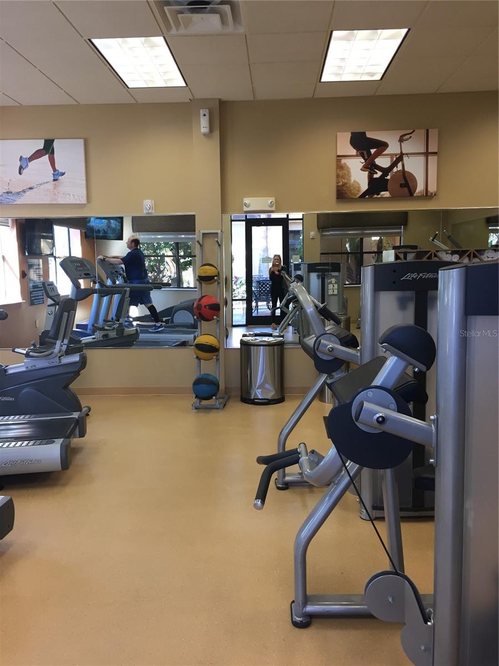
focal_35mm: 29
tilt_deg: -5.6
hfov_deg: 48.2
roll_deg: +1.1
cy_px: 333
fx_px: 557
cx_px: 250
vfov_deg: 61.7
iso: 32
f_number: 2.2
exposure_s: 1/30
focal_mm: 4.15
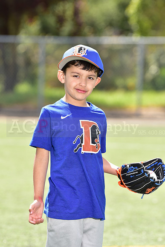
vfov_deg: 10.3
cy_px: 124
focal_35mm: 200
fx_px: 1374
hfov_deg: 6.9
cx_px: 82
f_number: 5
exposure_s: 1/200
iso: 80
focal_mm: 200
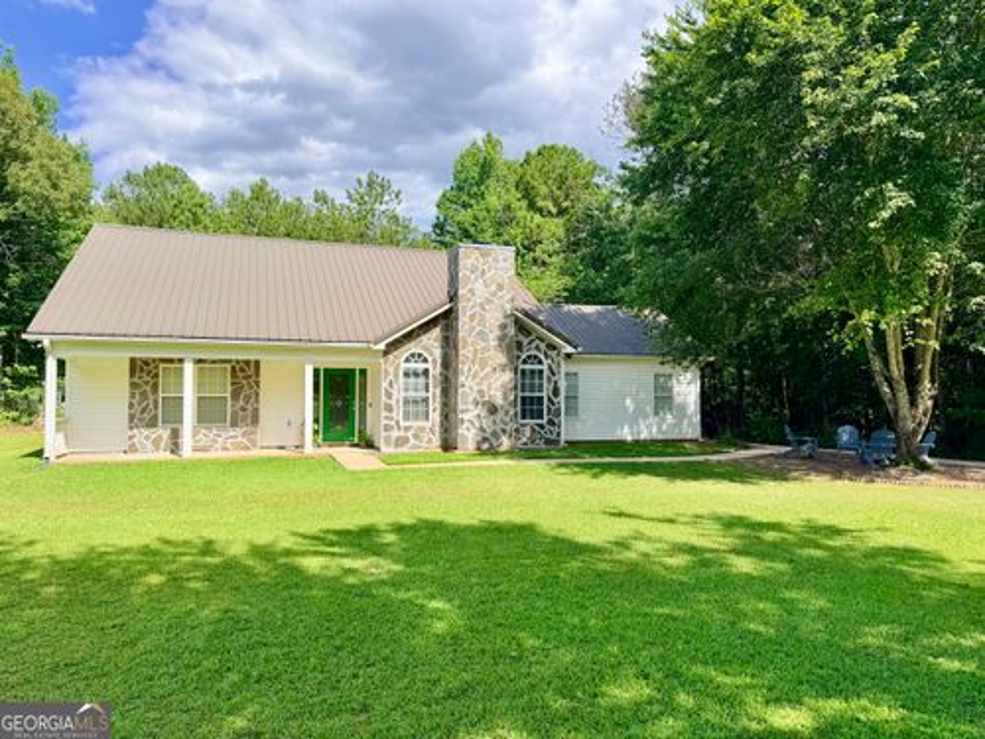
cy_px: 370
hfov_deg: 71.6
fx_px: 683
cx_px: 492
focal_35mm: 24
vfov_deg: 56.8
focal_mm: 6.76
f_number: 1.78
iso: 80
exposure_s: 1/2703
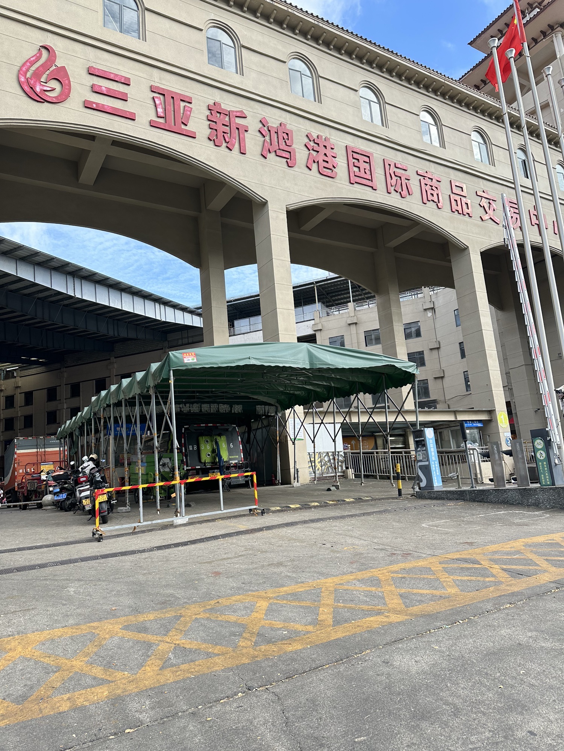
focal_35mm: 24
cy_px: 376
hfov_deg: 56.8
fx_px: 521
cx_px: 282
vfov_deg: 71.6
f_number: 1.78
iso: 80
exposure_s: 1/816
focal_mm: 6.86
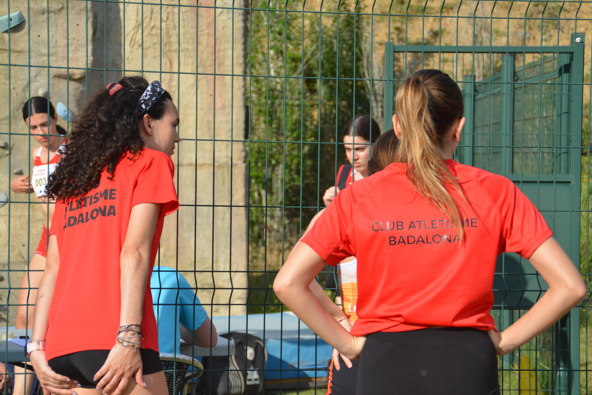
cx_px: 296
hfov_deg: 16.1
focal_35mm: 128
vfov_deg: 10.8
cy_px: 198
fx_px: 2096
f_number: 6.3
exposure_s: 1/1600
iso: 400
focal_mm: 85
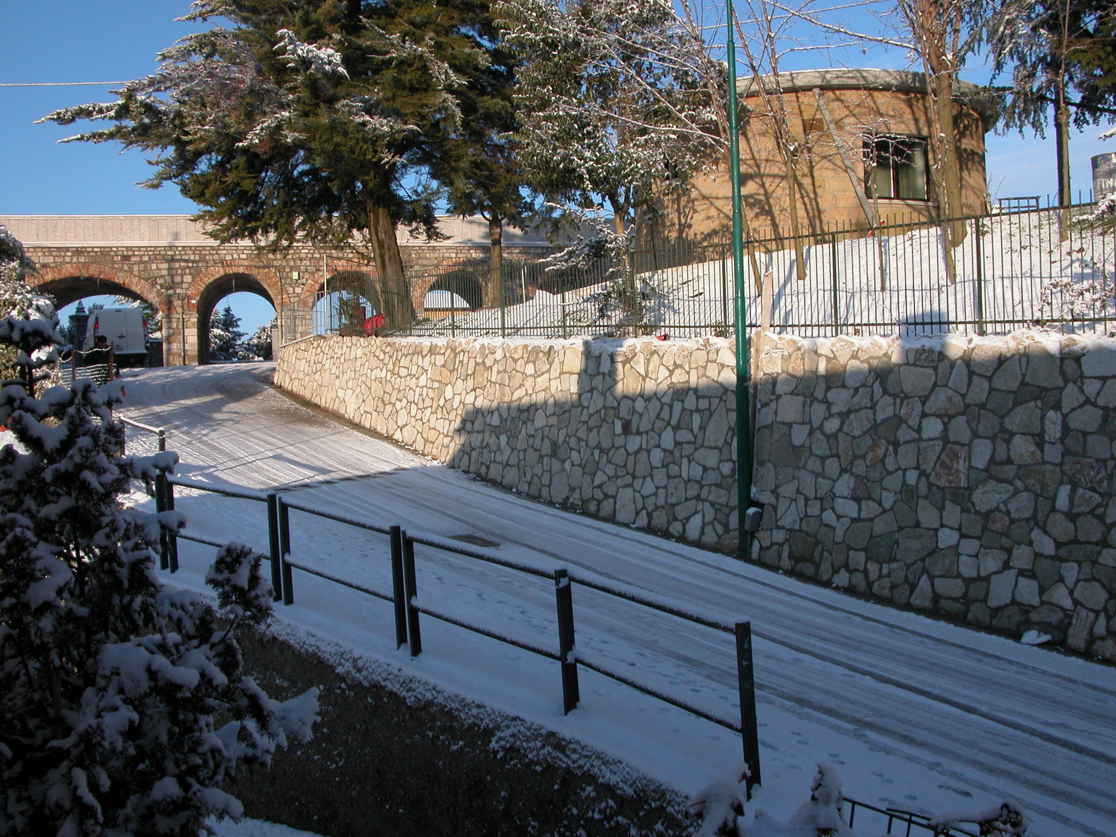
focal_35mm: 35
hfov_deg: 52.6
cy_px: 418
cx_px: 558
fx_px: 1128
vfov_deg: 40.7
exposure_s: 1/292
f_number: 5.6
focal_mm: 8.9
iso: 100
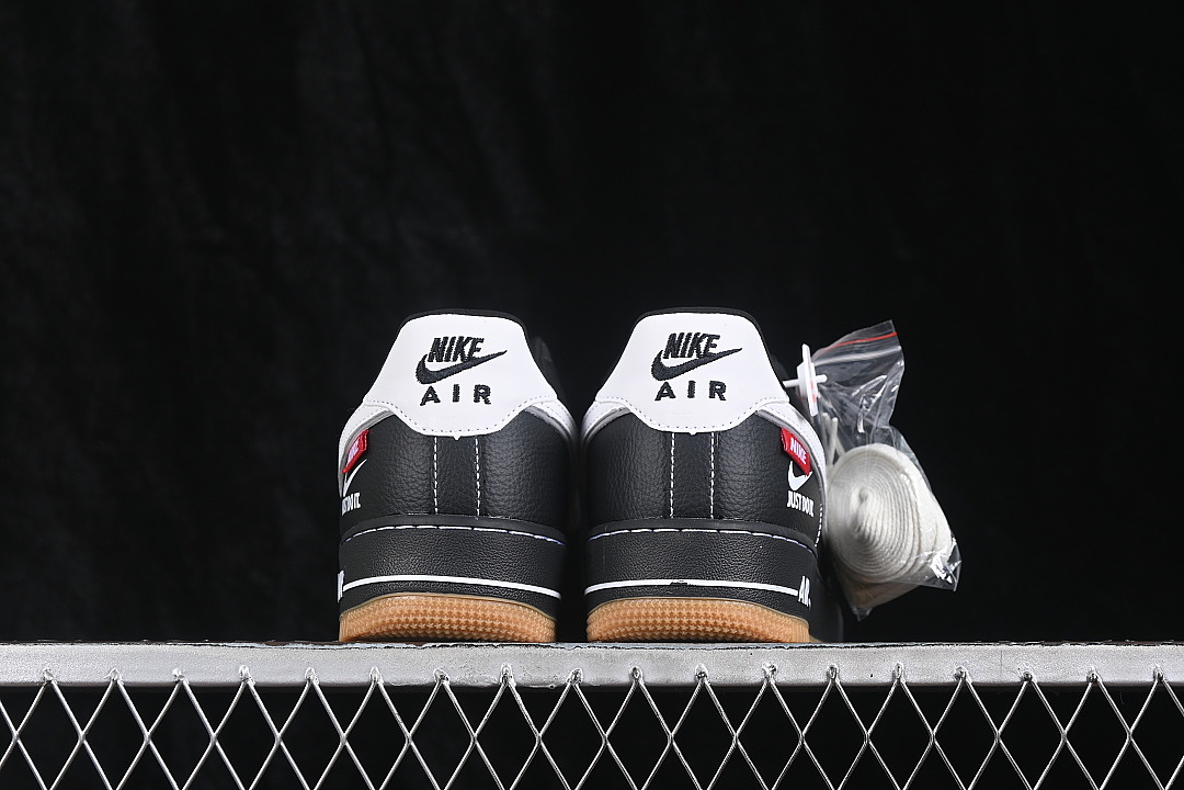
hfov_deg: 27.0
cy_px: 395
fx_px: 2466
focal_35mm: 75
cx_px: 592
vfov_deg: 18.2
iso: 160
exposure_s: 1/60
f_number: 6.3
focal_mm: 50
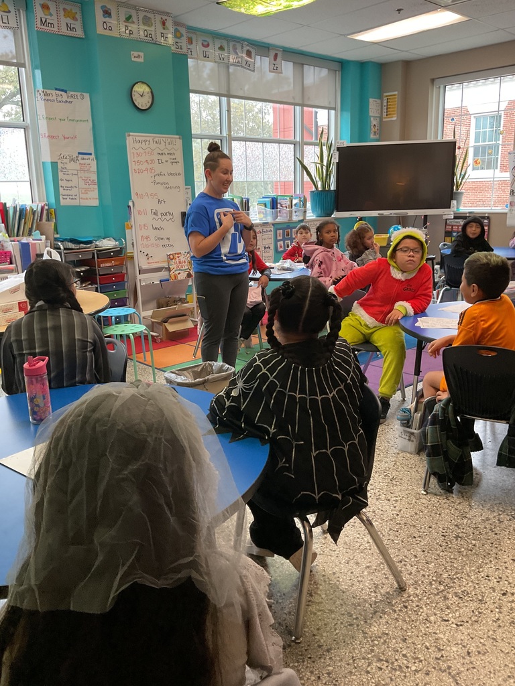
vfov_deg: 61.7
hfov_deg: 48.2
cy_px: 343
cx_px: 258
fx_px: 575
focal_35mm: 29
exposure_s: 1/60
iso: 80
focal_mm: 3
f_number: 1.8
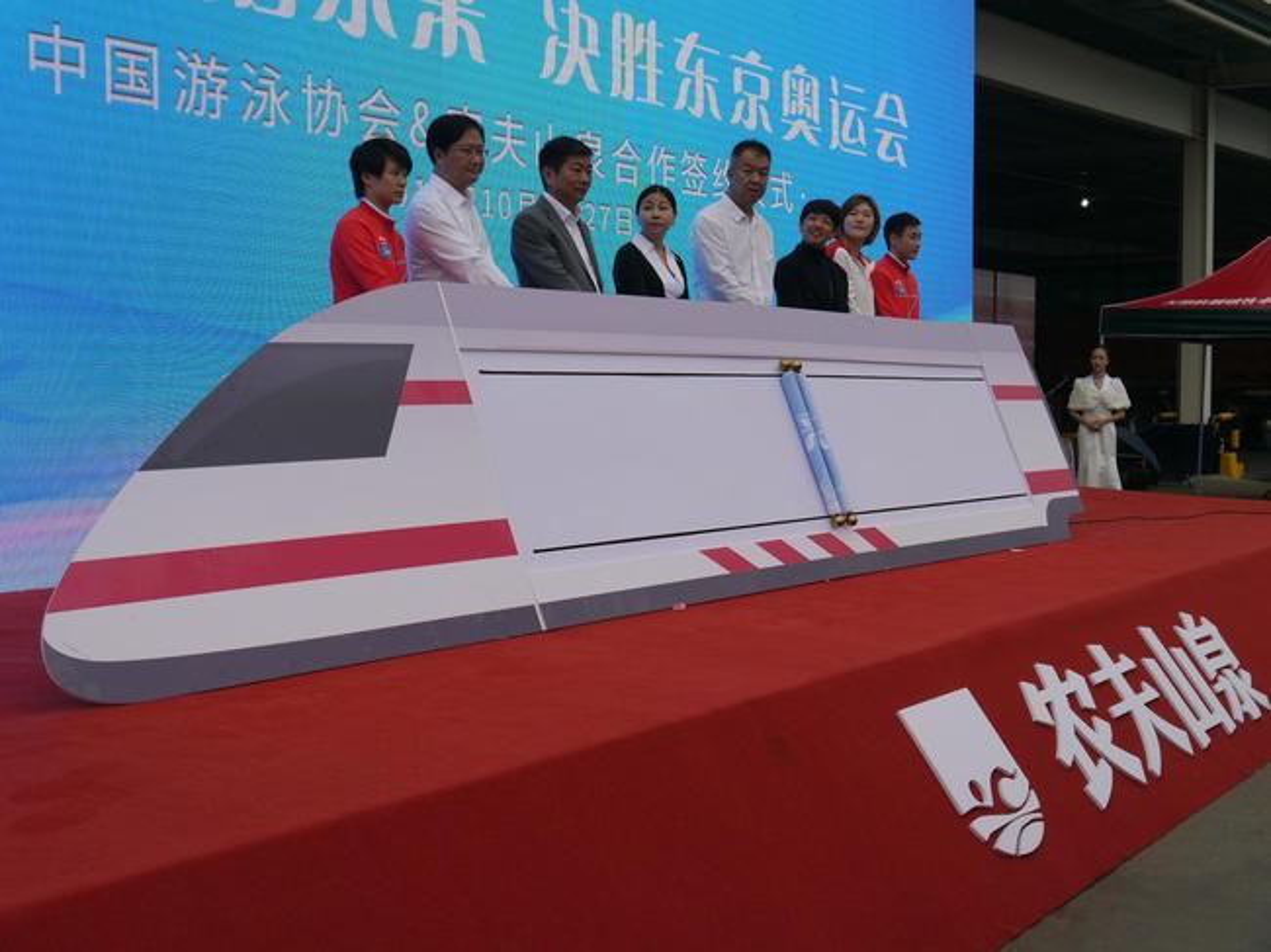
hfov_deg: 46.8
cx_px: 636
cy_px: 476
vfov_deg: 35.9
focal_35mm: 40
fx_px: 1468
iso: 160
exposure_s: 1/250
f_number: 7.1
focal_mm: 20
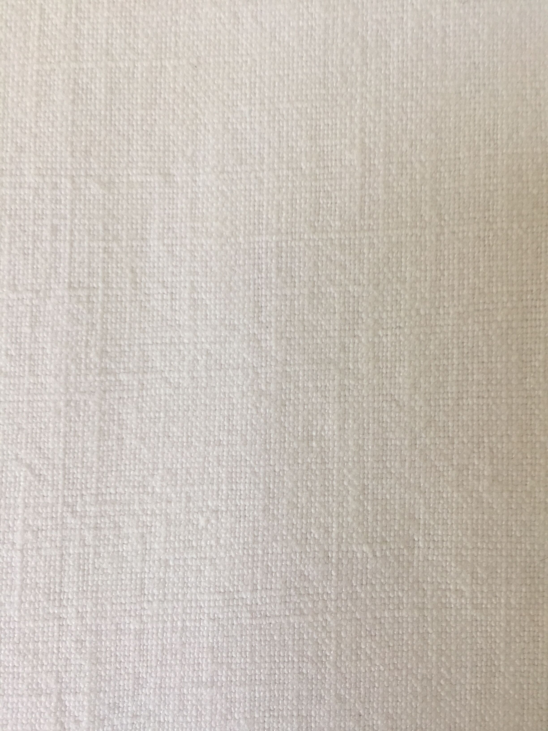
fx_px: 612
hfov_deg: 48.2
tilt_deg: -84.7
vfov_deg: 61.7
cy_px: 366
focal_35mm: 29
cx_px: 274
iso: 40
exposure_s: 1/50
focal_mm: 4.15
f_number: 2.2
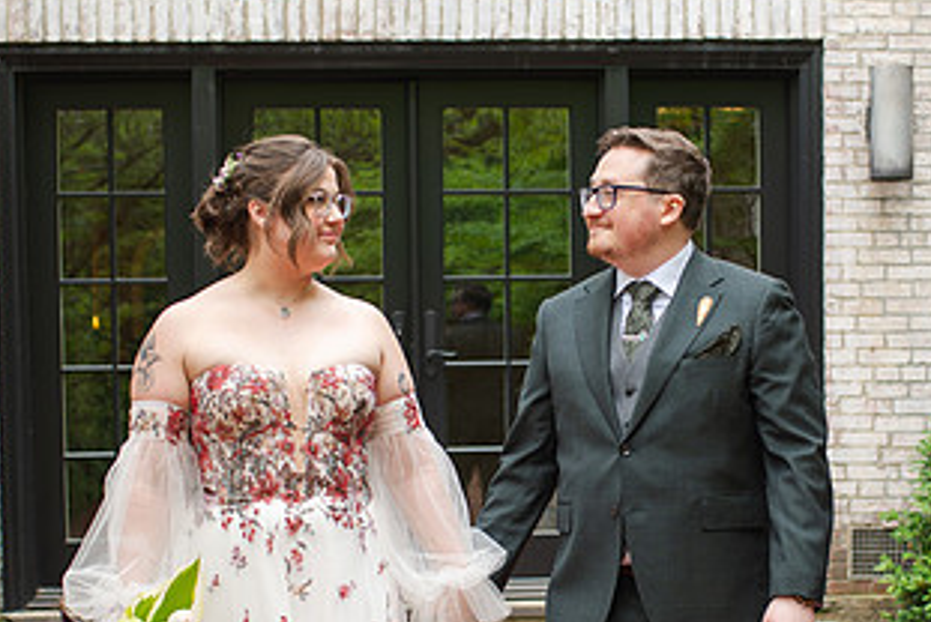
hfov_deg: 26.6
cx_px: 555
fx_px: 1967
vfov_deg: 17.9
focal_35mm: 76
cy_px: 458
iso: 125
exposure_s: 1/320
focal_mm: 35
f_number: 3.2
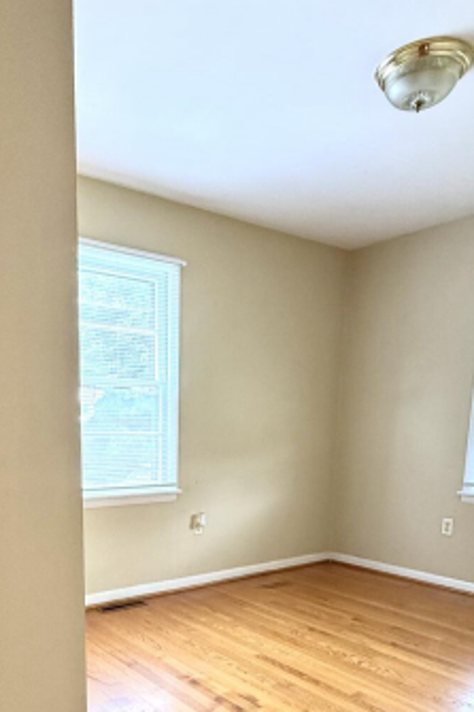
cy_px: 543
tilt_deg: -10.5
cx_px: 164
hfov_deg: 44.4
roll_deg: -0.6
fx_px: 573
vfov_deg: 59.9
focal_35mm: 29
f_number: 2.2
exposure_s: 1/99
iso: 200
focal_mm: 2.22
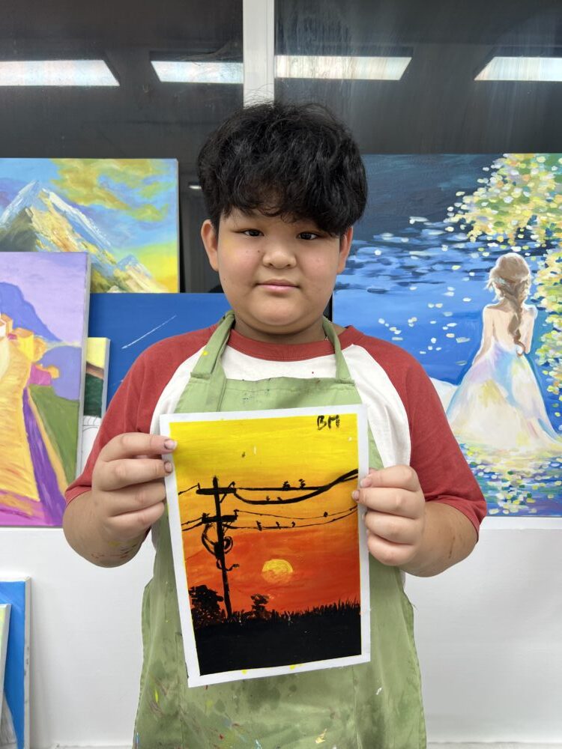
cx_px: 281
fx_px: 563
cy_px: 374
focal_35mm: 26
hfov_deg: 53.1
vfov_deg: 67.3
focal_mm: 5.7
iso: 40
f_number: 1.5
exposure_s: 1/100
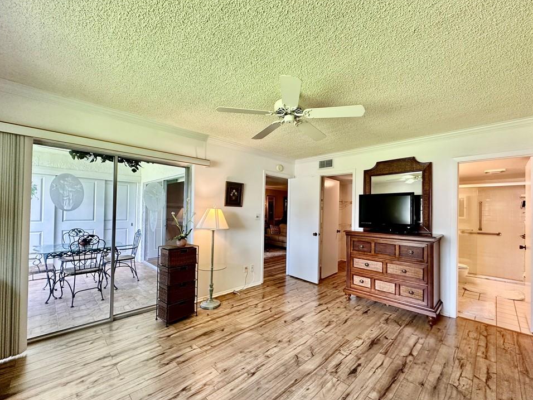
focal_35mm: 15
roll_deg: -1.0
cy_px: 209
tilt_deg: +0.8
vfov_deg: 81.7
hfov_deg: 98.1
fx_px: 231
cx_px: 281
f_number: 2.2
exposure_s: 1/120
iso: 250
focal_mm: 2.22
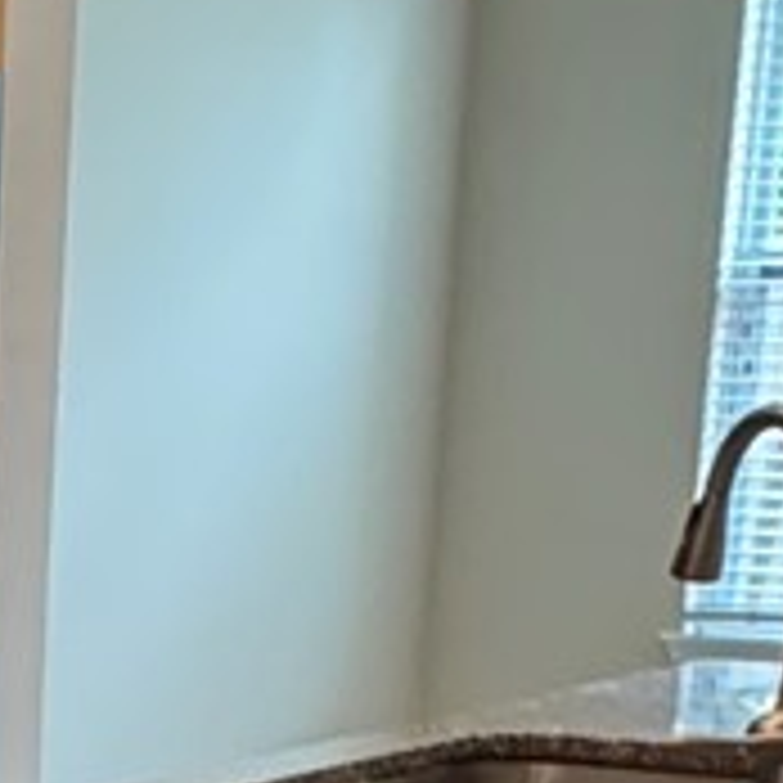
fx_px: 2917
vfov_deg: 14.6
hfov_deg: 13.0
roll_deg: +1.5
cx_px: -850
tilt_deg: -15.3
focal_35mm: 114
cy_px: 1048
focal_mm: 2.22
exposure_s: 1/60
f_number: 2.2
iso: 320
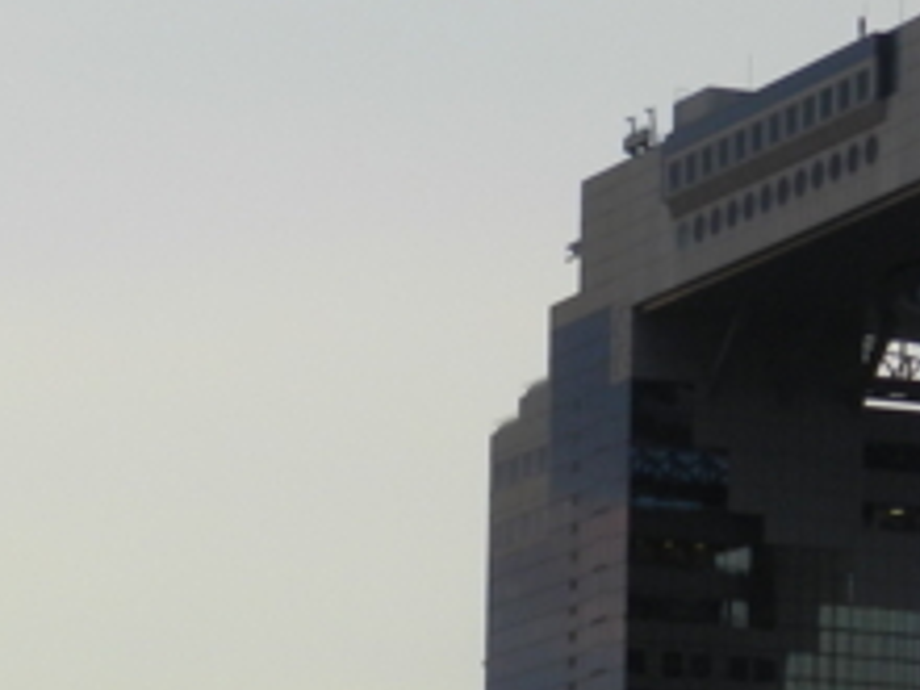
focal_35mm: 247
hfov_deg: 8.0
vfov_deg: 5.9
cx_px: 351
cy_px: 1062
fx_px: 6565
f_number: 4.7
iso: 160
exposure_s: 1/125
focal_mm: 12.1
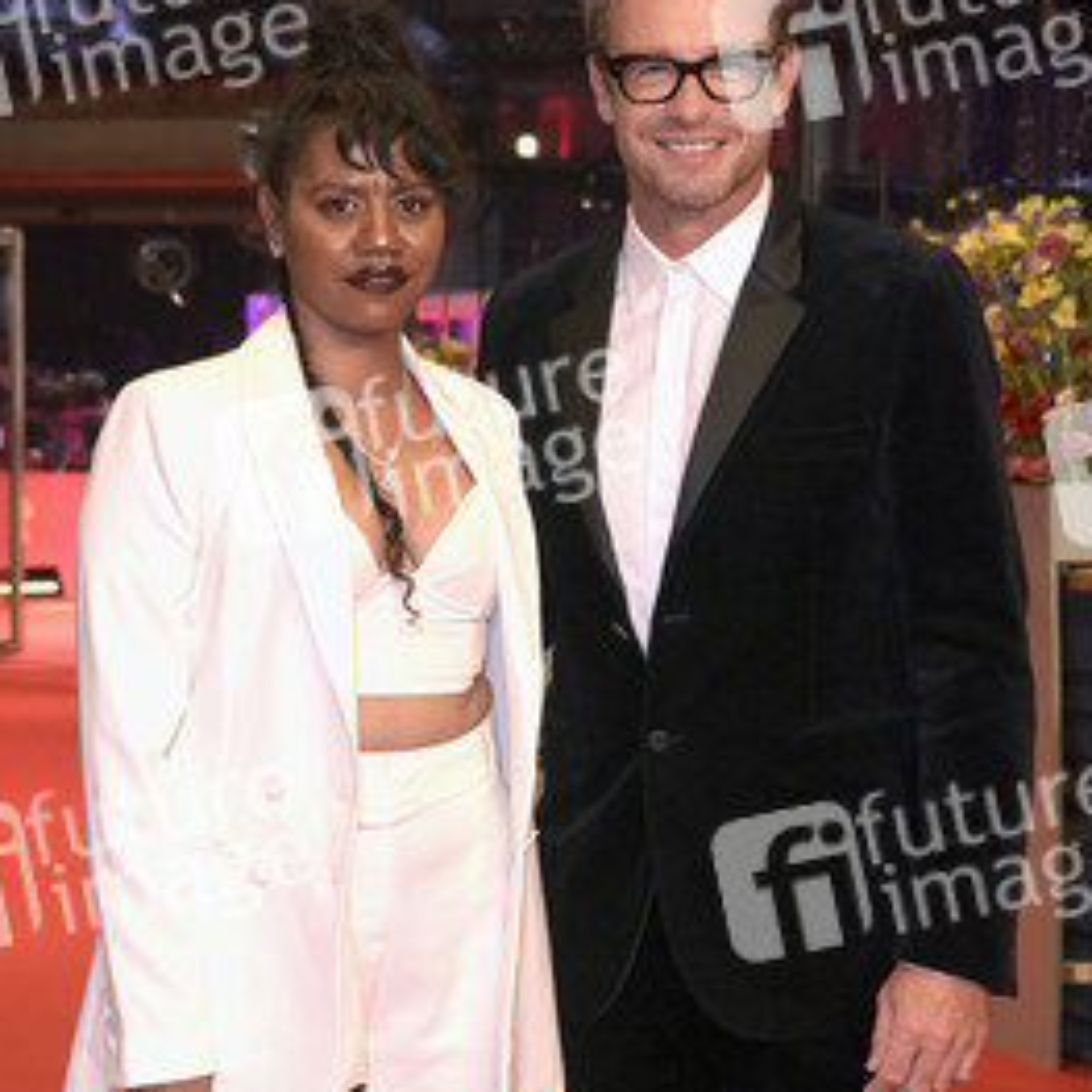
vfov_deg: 20.6
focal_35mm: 84
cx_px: 548
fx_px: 2998
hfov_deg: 20.6
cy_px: 656
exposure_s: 1/250
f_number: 6.3
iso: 3200
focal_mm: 65
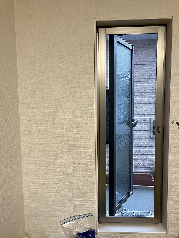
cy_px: 119
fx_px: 193
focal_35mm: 28
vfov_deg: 63.4
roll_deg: +1.1
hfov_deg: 49.7
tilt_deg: -5.4
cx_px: 90
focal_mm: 3.99
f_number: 1.8
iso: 100
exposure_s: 1/50
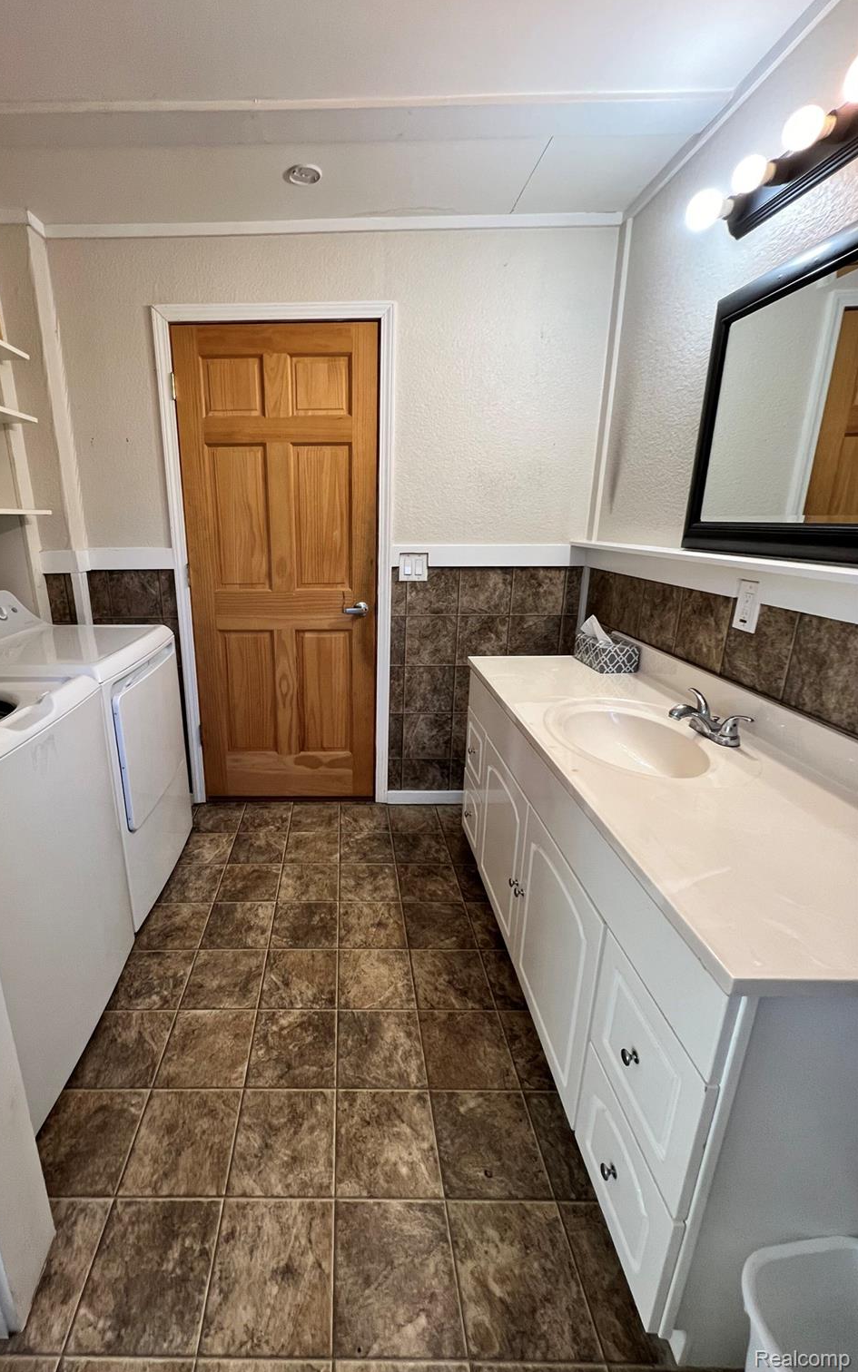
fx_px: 524
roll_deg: +1.2
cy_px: 678
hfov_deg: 77.6
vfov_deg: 105.3
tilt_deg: -15.5
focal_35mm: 14
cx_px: 337
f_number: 1.8
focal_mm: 1.57
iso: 160
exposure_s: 1/120
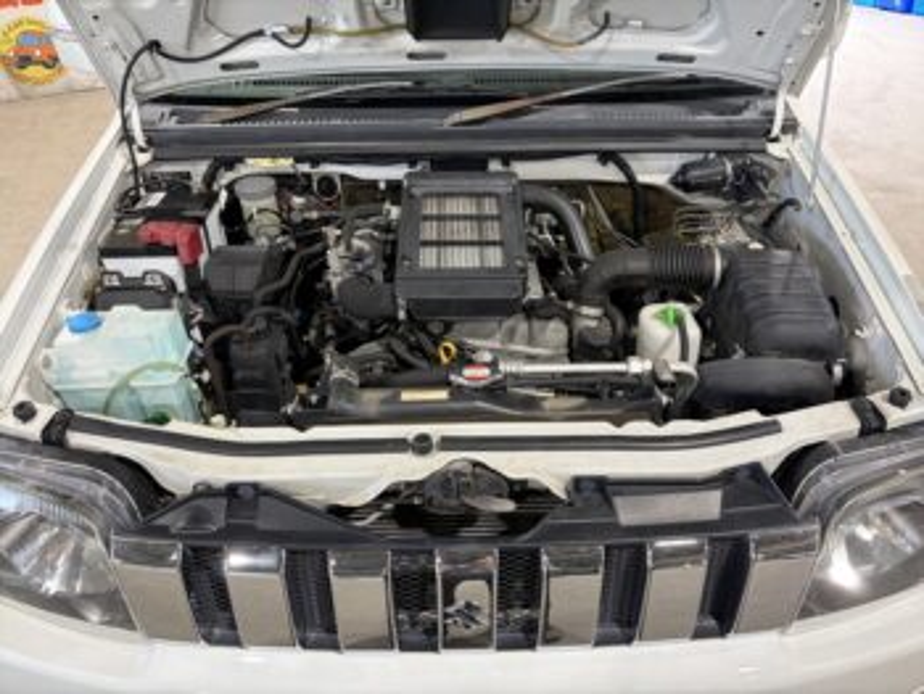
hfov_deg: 67.3
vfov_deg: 53.1
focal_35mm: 26
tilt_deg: -34.2
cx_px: 462
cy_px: 347
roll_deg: +1.2
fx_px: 694
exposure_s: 1/50
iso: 160
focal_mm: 5.96
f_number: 1.6
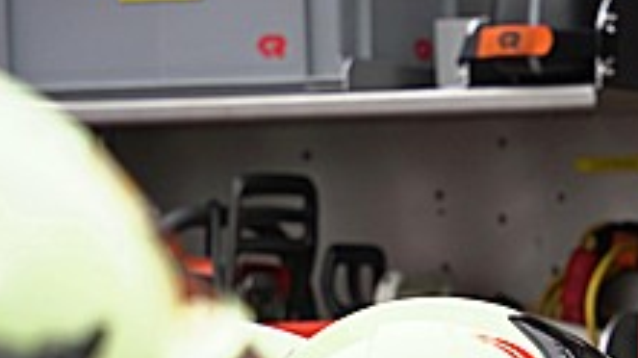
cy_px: 469
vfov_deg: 2.7
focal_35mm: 447
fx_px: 7557
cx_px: 829
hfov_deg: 4.8
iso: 1600
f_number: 5.6
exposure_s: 1/1000
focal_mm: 153
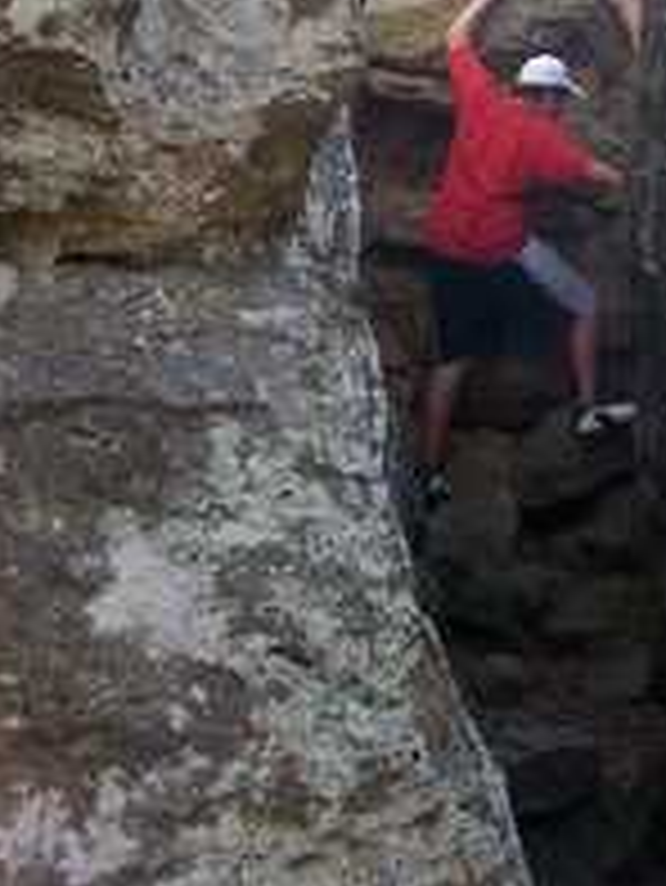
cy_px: 31
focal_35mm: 77
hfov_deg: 19.1
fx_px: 1973
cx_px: 477
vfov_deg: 24.3
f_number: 2.8
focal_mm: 6.3
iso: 80
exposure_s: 1/125
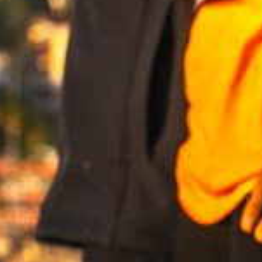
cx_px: -836
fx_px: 5232
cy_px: -341
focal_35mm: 611
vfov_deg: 2.8
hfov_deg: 2.8
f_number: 7.1
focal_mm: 85
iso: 320
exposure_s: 1/800
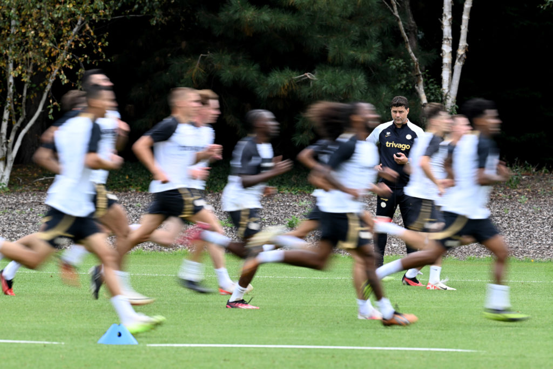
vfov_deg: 3.4
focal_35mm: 400
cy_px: 184
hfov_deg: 5.2
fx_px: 6145
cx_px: 276
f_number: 9
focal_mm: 400
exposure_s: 1/80
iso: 125
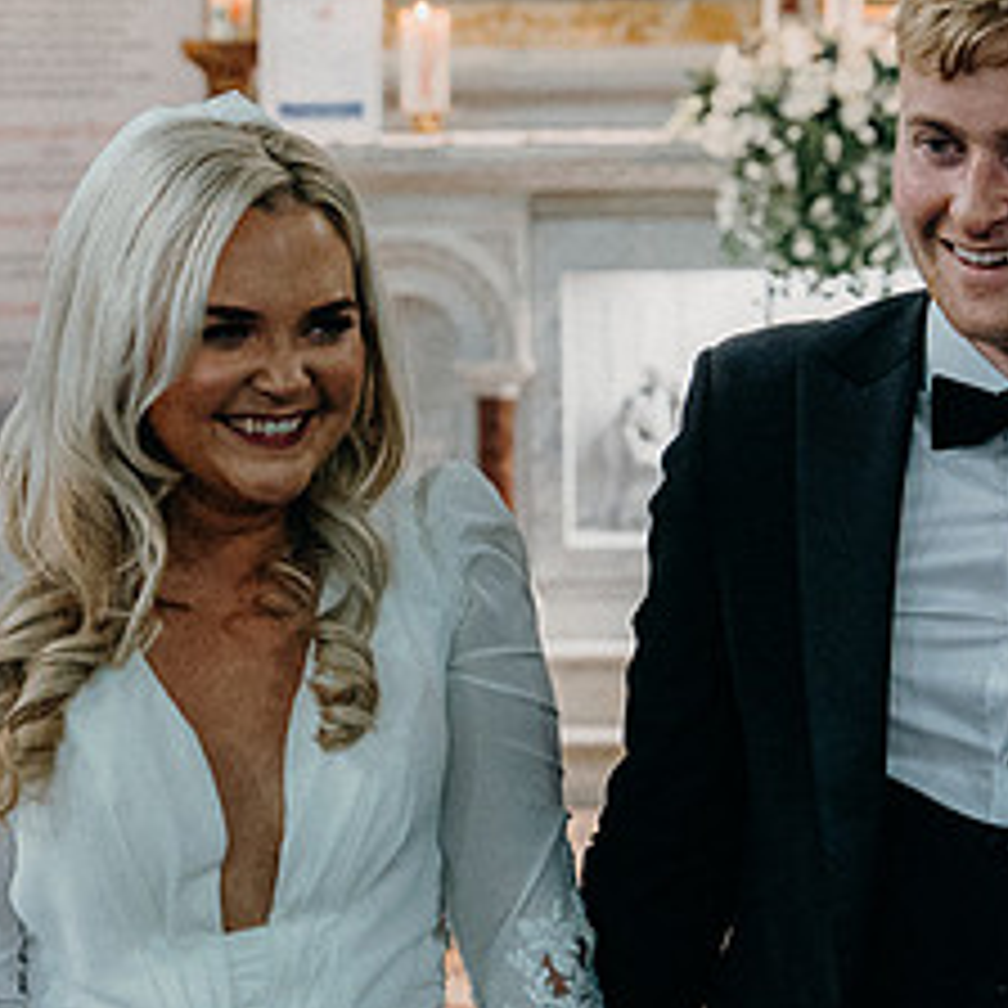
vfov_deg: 12.4
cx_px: 644
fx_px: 4645
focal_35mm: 141
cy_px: 632
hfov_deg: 12.4
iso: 4000
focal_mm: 43
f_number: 3.5
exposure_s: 1/160
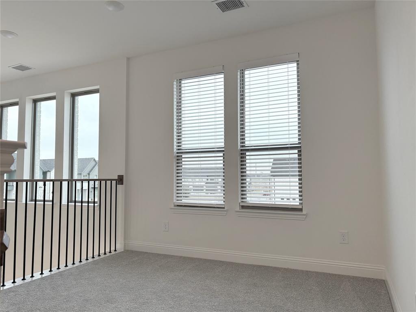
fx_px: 312
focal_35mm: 26
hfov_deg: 67.3
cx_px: 208
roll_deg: -0.2
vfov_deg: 53.1
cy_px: 156
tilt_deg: +4.0
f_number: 1.6
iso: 100
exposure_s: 1/120
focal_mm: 5.96
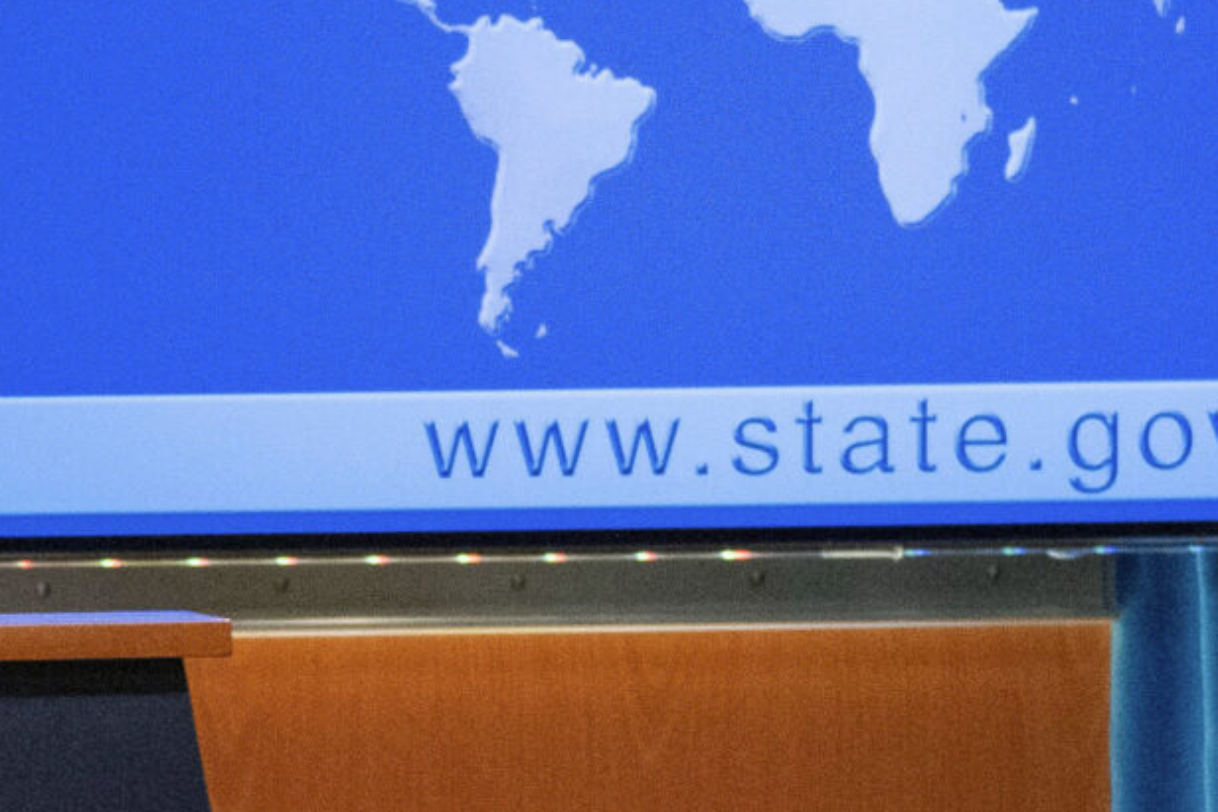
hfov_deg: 3.1
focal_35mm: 665
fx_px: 22503
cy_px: 1169
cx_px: -789
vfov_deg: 2.1
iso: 6400
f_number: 5
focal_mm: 160
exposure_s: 1/250
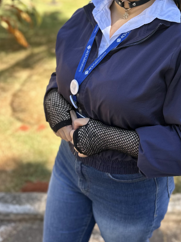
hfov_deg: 30.2
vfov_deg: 38.3
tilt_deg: -22.3
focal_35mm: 48
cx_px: 110
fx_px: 335
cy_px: 51
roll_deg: -2.2
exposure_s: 1/630
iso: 80
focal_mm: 6.86
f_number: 1.78
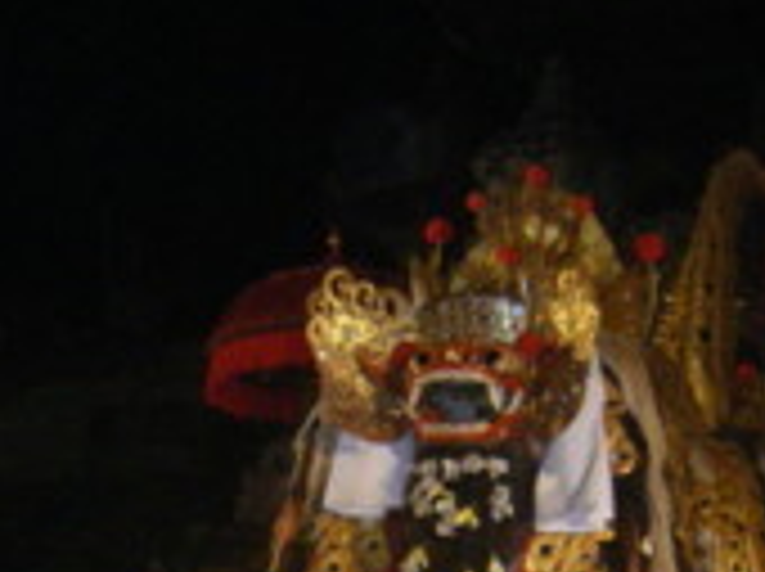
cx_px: 490
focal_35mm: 130
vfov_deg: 11.3
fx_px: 2869
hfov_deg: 15.2
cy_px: 572
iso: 400
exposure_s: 1/60
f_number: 3.5
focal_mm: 8.1
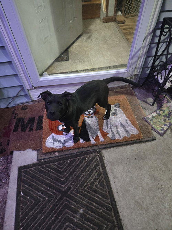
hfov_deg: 58.9
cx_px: 86
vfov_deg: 73.9
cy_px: 115
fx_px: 152
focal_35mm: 23
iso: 1250
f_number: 1.8
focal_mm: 5.4
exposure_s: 1/40
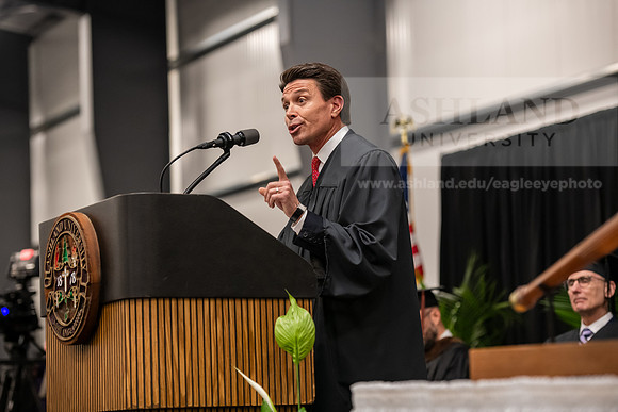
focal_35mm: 110
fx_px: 1889
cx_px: 309
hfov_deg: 18.6
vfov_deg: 12.5
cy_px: 206
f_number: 3.2
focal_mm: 110
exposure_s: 1/200
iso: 2500
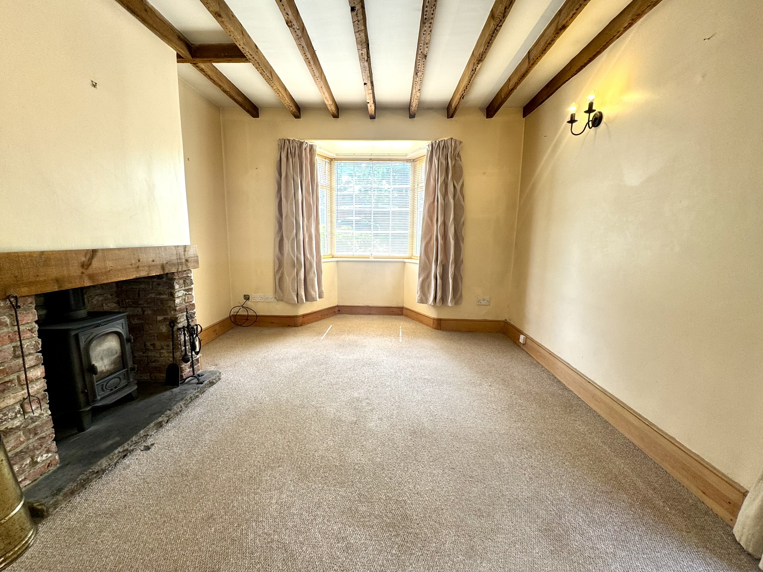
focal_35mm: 14
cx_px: 382
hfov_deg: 102.1
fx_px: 309
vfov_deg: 85.7
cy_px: 286
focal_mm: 2.22
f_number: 2.2
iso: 64
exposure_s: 1/99
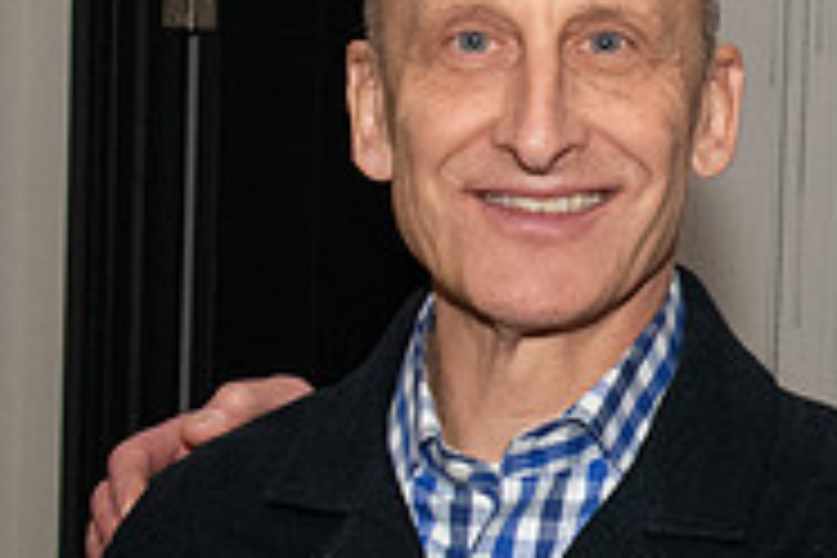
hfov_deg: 11.0
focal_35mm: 185
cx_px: 891
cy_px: 443
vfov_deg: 7.4
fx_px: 4301
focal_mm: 38
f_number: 13
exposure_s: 1/160
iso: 5000
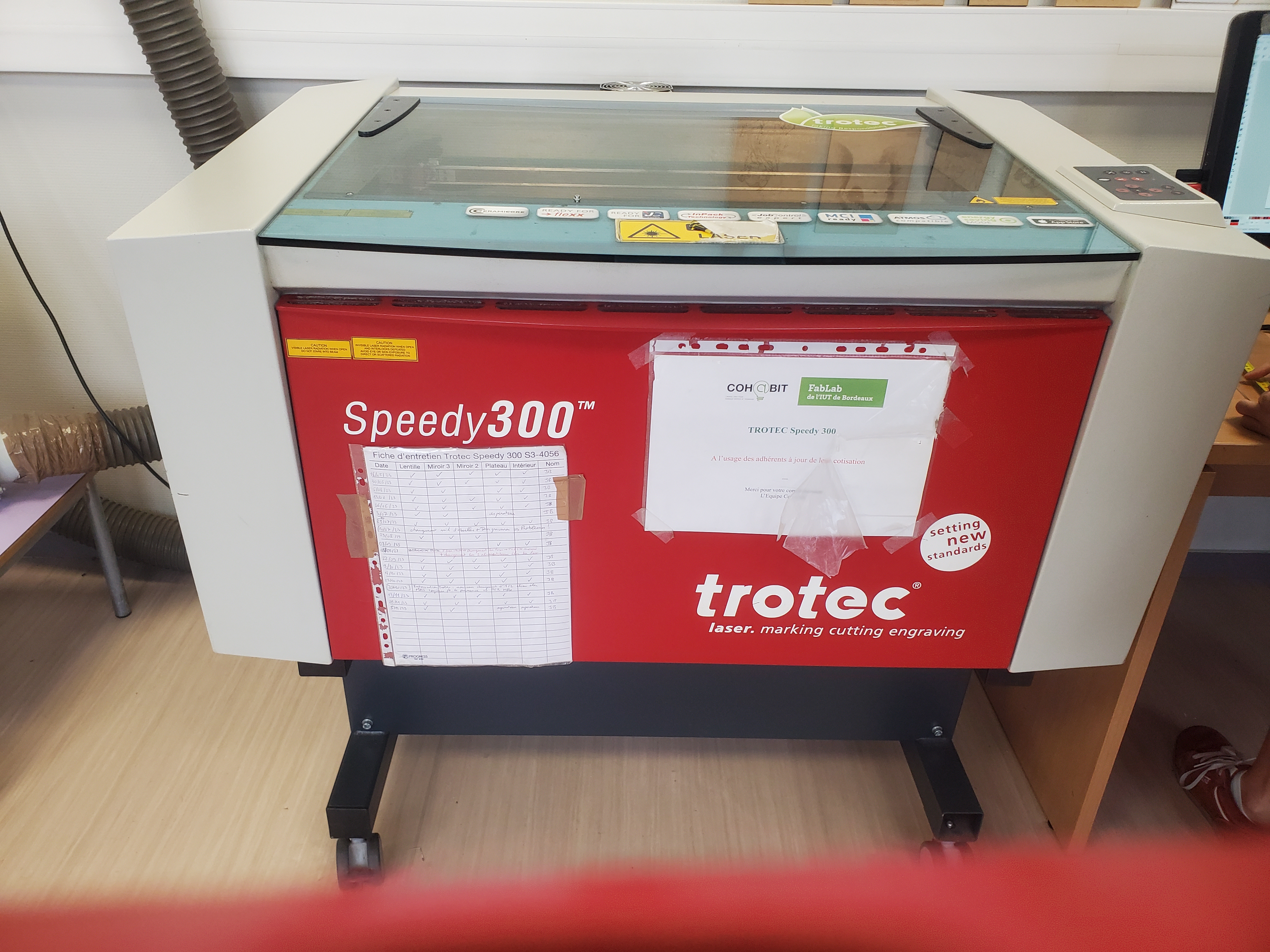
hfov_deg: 67.3
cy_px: 476
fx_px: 954
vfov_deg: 53.1
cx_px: 635
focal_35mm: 26
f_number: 2.4
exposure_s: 1/100
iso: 200
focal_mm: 4.3
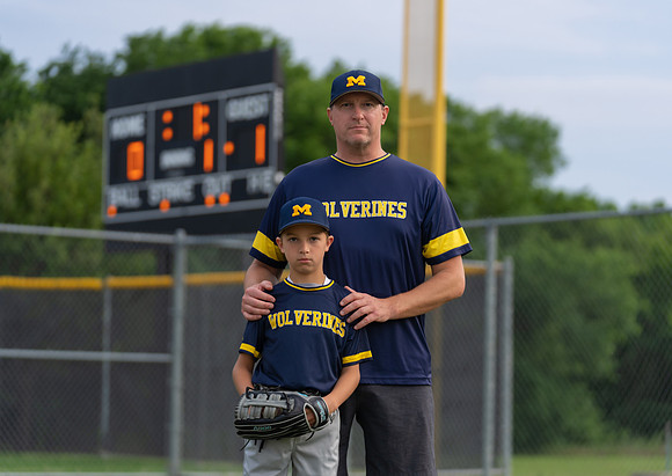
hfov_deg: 16.7
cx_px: 342
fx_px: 2293
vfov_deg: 11.9
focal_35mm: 120
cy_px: 241
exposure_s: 1/320
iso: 200
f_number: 2.8
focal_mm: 113
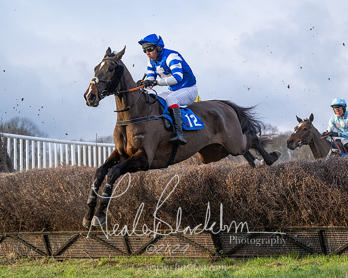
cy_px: 136
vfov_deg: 14.6
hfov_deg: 18.1
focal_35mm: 105
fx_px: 1086
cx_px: 258
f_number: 2.8
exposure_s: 1/2500
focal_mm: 70
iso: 800
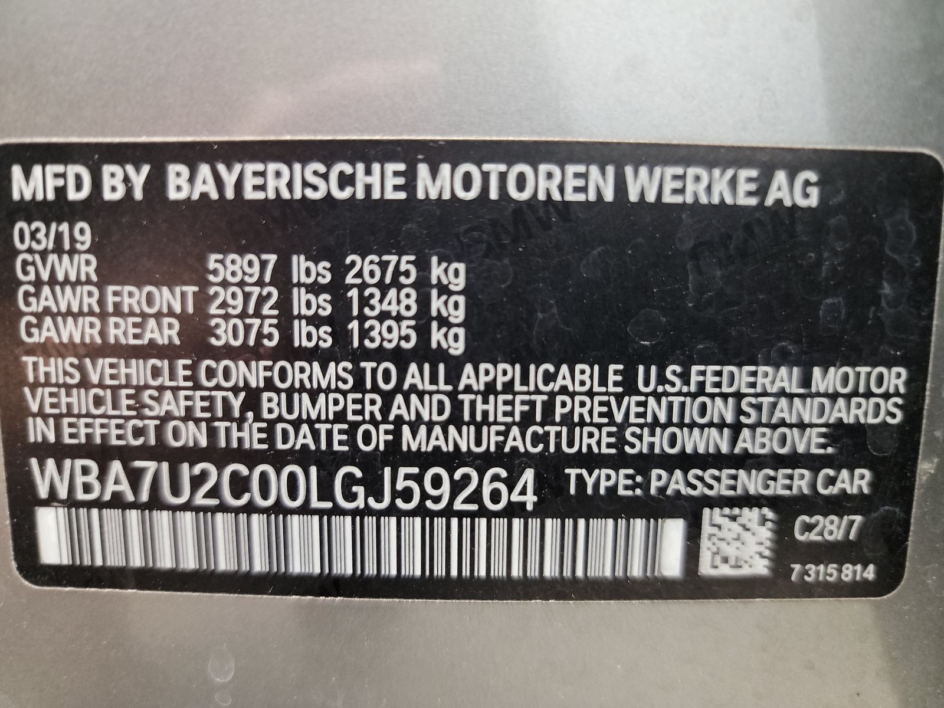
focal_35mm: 24
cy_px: 354
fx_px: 654
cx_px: 472
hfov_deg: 71.6
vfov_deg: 56.8
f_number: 1.8
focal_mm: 6.7
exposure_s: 1/39
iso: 957
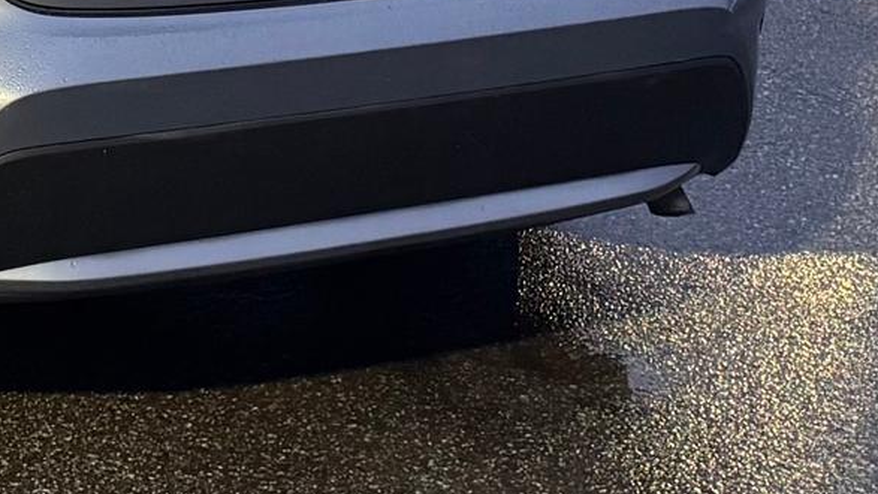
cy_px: -166
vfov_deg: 19.3
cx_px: -52
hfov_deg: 32.8
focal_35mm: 57
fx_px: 1327
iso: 500
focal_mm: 6.76
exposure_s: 1/60
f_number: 1.78
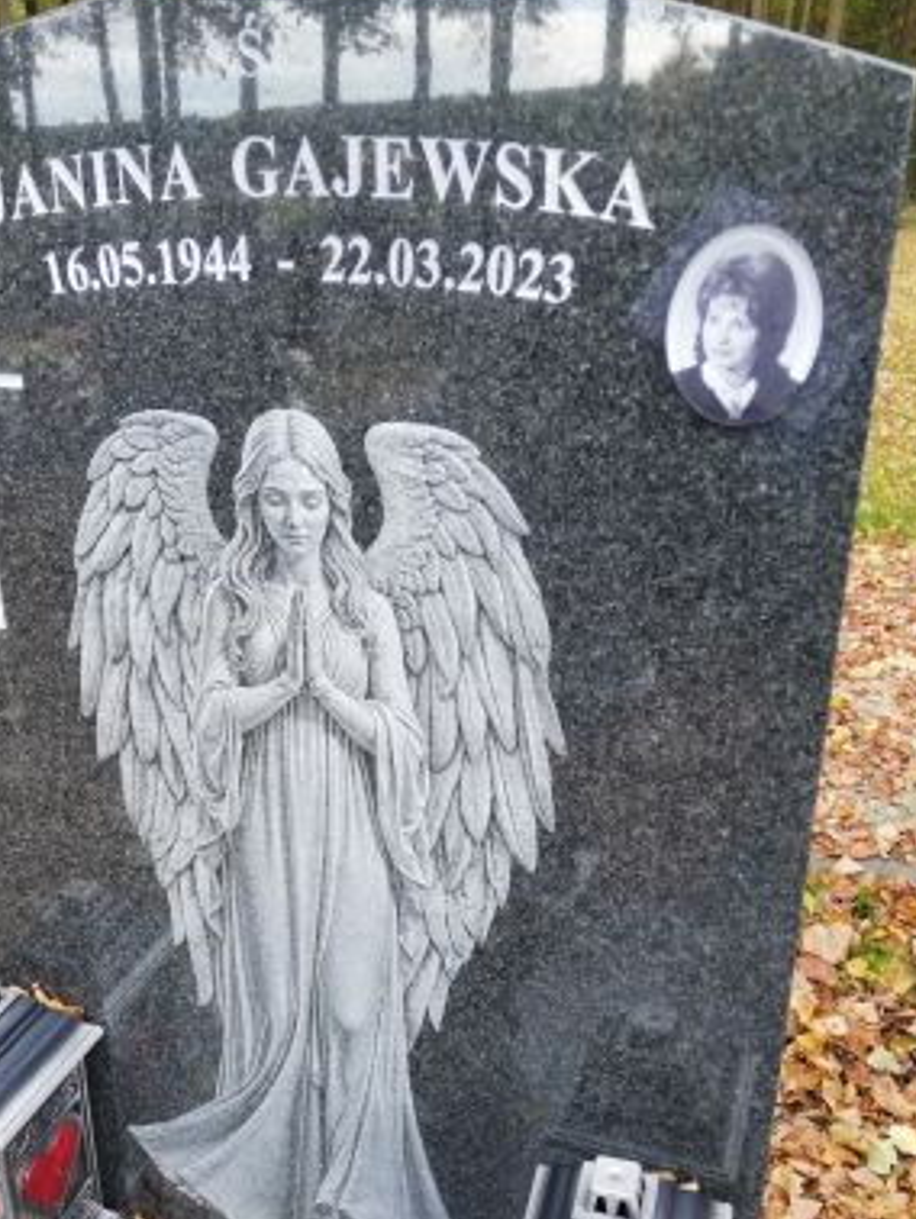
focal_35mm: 33
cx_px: 355
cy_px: 626
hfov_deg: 42.7
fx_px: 1163
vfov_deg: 55.3
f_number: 2.2
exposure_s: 1/60
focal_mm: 3.81
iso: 100
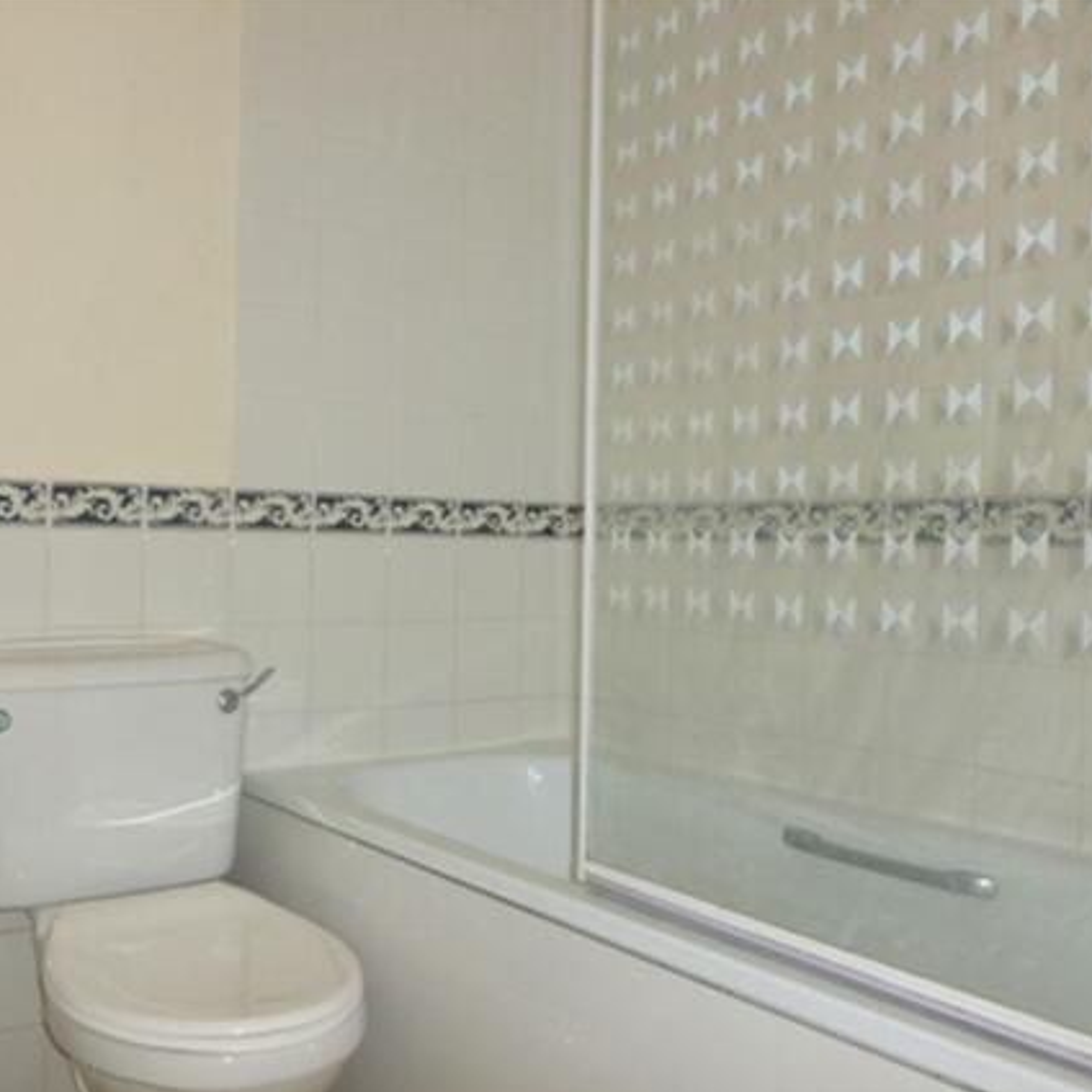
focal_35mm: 34
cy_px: 555
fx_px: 1213
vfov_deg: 48.4
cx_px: 455
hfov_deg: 48.2
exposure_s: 1/60
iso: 125
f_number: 3.3
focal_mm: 5
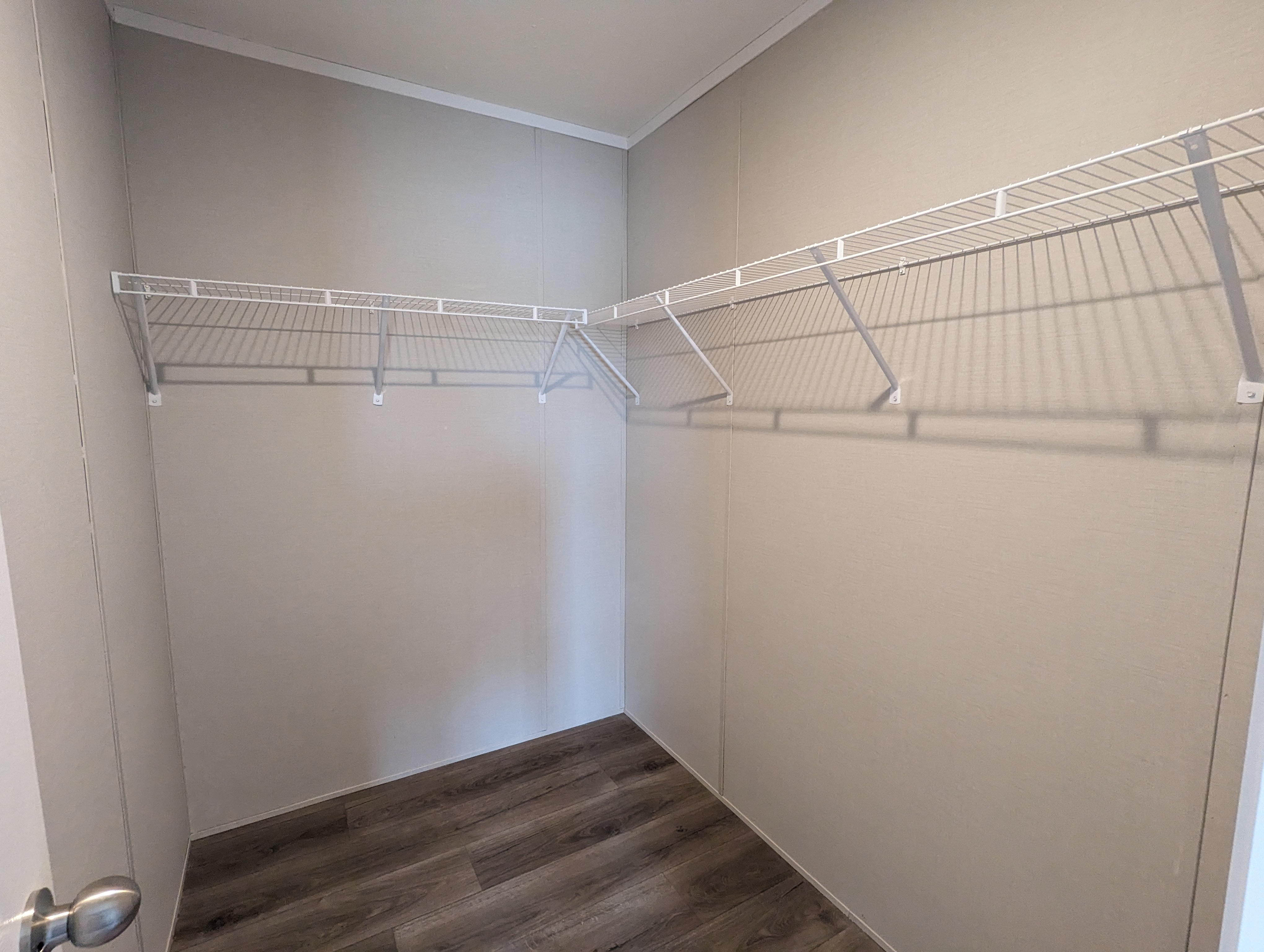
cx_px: 632
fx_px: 585
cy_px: 476
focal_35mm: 16
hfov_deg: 94.4
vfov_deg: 78.2
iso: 799
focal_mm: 2.35
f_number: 2.2
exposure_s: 1/60
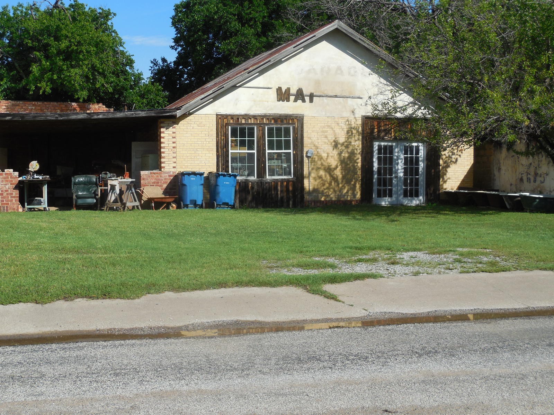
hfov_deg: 29.4
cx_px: 277
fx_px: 1056
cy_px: 208
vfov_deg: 22.3
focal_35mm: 66
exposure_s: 1/1250
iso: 125
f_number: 4.2
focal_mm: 10.9
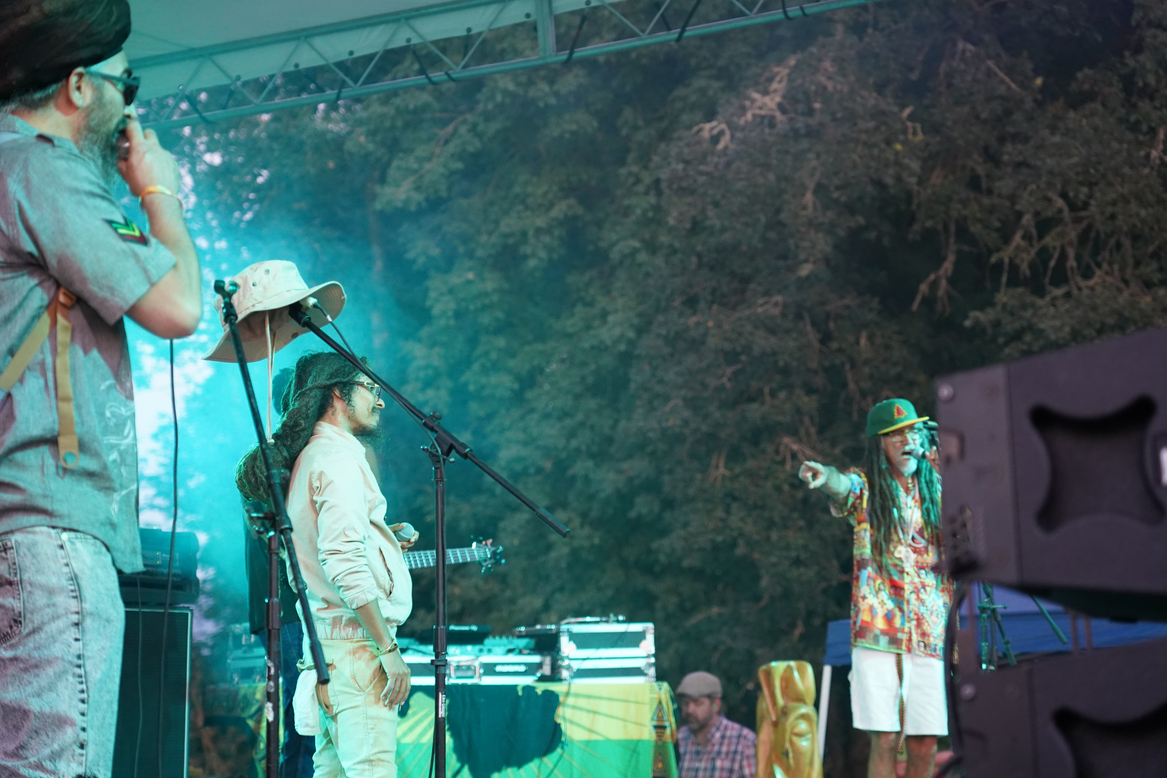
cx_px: 584
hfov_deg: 25.7
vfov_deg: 17.3
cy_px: 389
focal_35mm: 79
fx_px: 2561
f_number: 4
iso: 4000
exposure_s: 1/160
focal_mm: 79
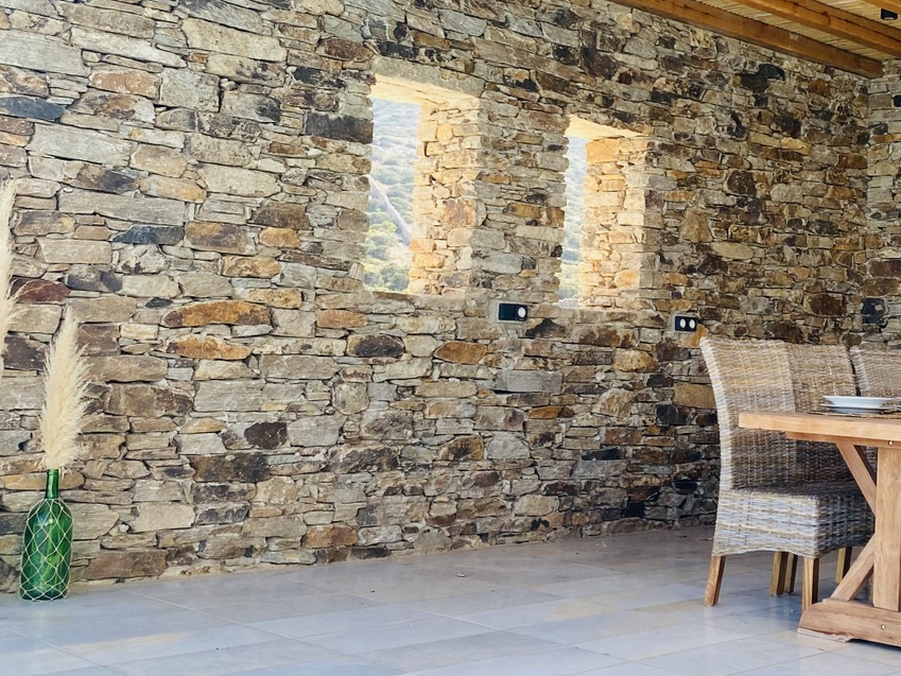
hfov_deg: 37.3
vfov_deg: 29.6
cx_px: 737
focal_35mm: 49
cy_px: 277
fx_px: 1276
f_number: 1.8
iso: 32
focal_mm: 4.25
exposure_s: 1/381
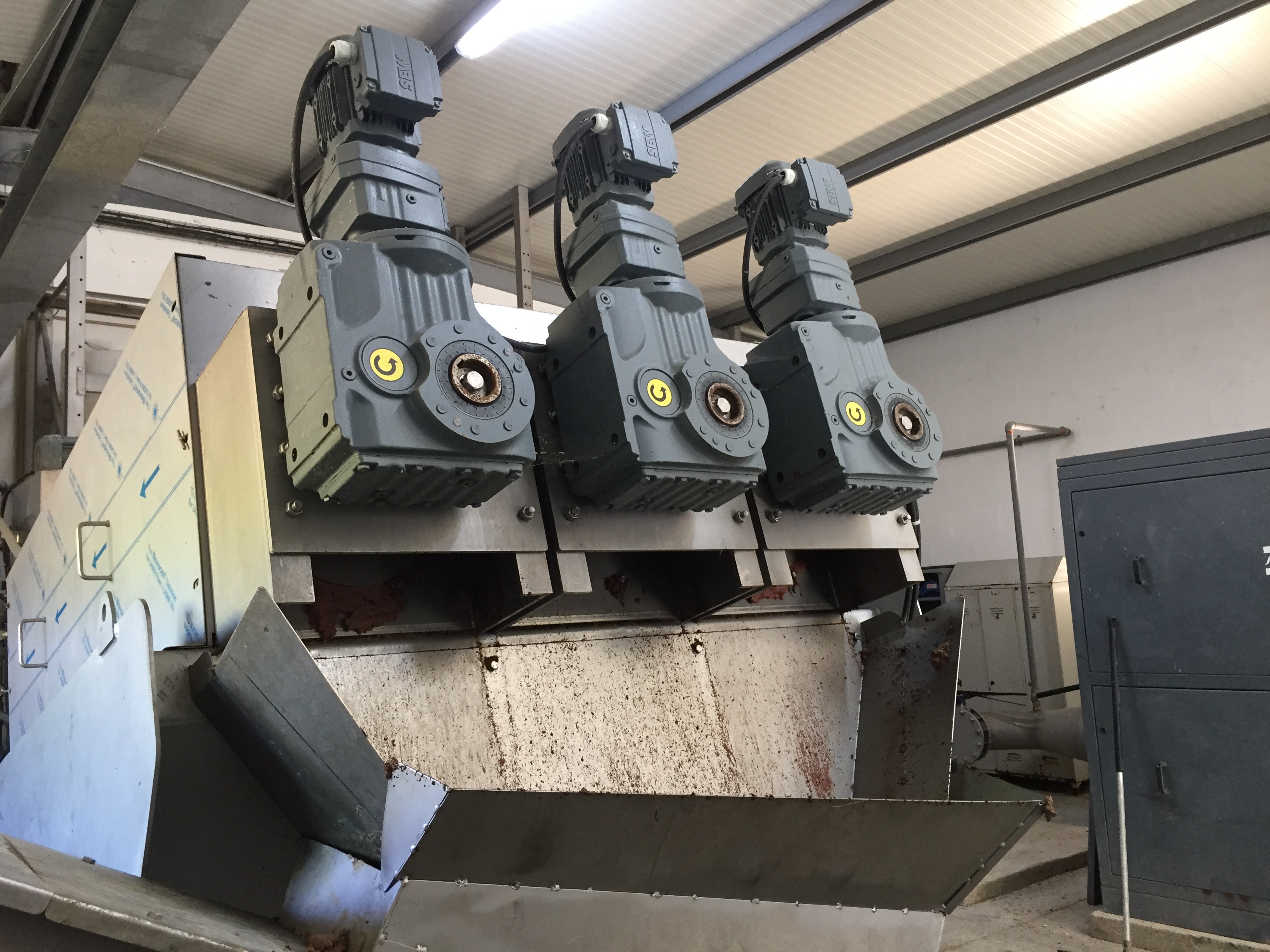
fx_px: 1064
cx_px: 635
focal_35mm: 29
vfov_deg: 48.2
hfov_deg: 61.7
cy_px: 476
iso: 160
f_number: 2.2
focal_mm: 4.15
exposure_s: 1/33
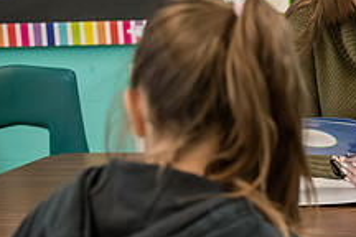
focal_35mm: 102
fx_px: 1009
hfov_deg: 19.0
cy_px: 164
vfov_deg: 13.4
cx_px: 420
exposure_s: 1/125
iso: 1000
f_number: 3.2
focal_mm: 38
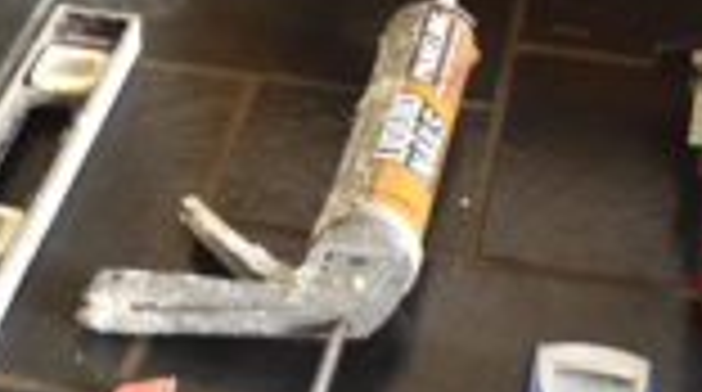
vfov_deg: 11.8
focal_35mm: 101
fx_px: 1876
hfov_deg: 21.1
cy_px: 43
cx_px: 202
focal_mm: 20
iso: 3200
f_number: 5
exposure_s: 1/30
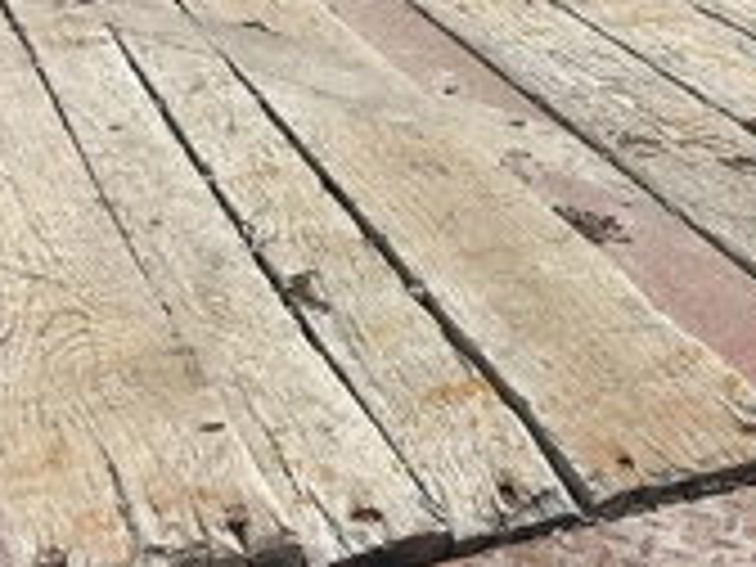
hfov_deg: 28.0
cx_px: 495
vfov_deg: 21.2
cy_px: 166
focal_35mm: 69
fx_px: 1507
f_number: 1.8
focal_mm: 3
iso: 25
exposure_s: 1/1412
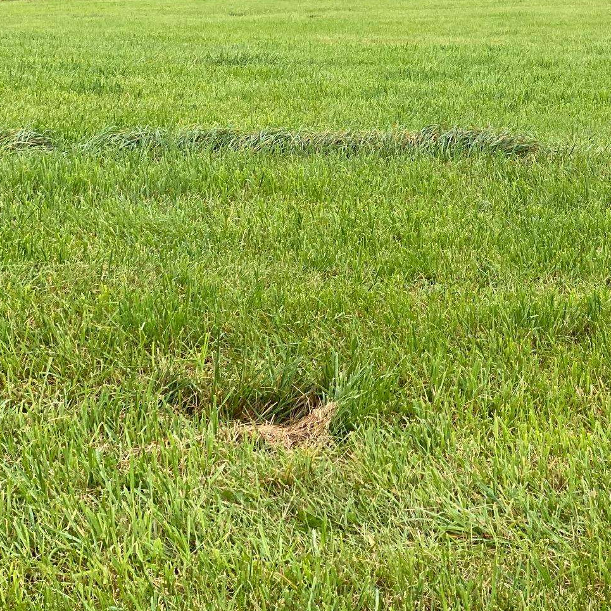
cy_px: 107
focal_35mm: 96
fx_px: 1917
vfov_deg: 17.9
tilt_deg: -7.0
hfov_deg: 18.0
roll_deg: -1.6
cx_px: 452
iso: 20
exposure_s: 1/1020
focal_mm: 6
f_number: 2
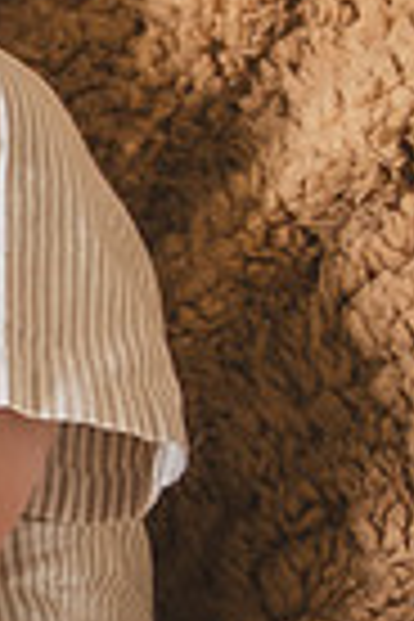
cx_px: -592
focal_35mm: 141
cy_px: 339
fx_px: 2432
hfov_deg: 8.8
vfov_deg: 14.5
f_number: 2.8
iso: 1250
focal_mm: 24
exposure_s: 1/250
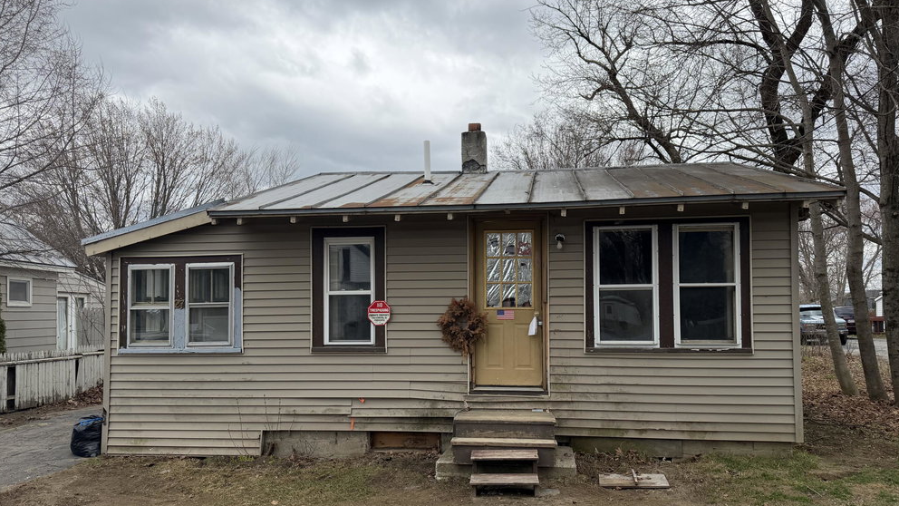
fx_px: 644
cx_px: 459
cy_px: 291
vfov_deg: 42.8
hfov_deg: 69.9
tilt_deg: -1.3
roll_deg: -0.3
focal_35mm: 27
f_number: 1.78
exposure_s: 1/3759
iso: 100
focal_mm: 6.76
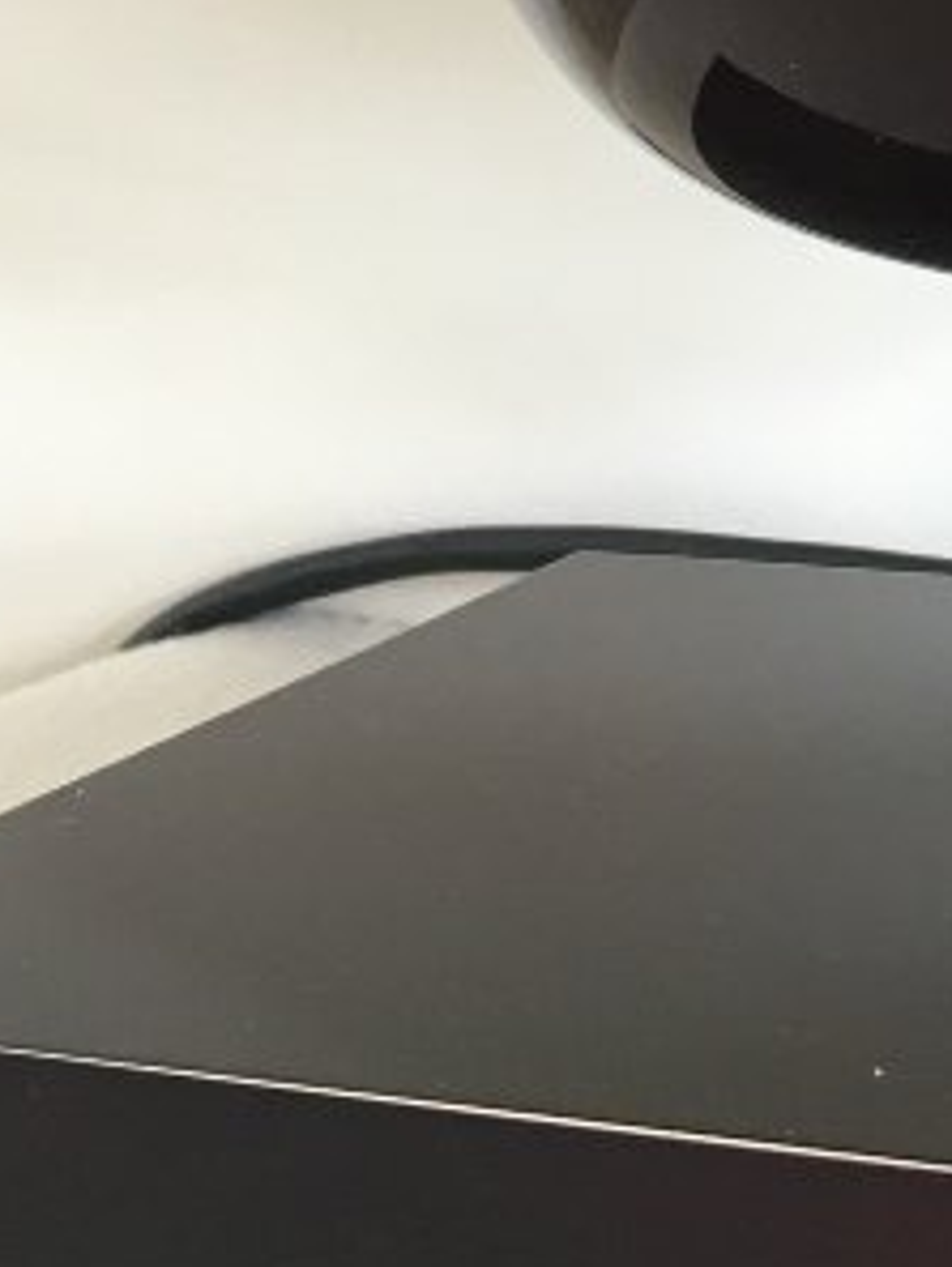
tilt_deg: -5.2
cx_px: 1396
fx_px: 4287
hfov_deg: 12.1
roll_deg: +2.5
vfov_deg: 16.3
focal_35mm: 117
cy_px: -111
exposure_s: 1/33
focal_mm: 4.15
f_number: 2.2
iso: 80
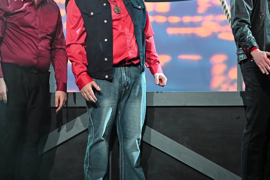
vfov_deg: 7.2
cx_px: 220
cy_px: 73
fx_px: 1433
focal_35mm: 191
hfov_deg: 10.7
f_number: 4
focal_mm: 100
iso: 800
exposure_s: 1/50
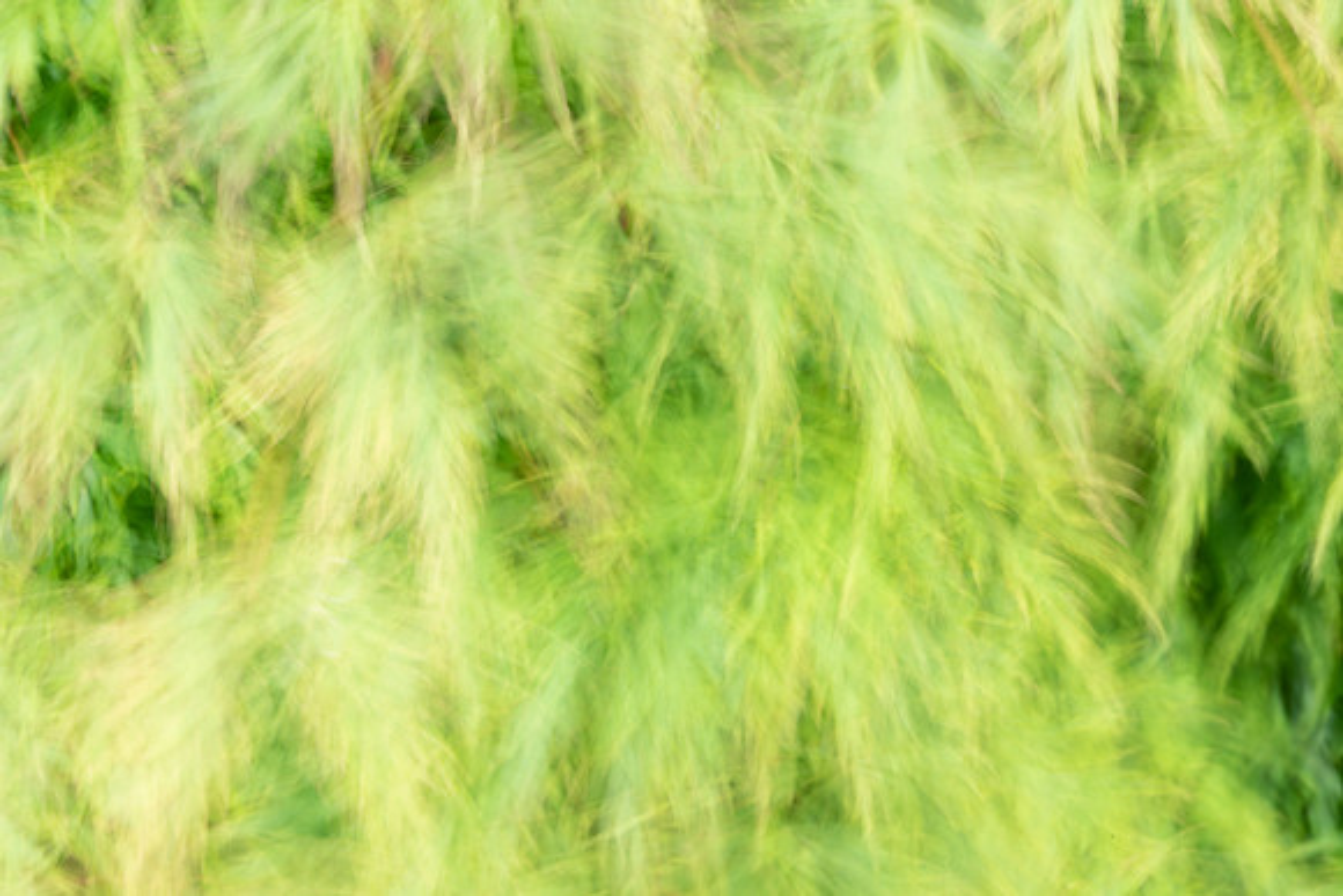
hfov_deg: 10.3
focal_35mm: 200
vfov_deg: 6.9
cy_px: 448
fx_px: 7463
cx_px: 672
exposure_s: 1
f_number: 36
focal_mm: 200
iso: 31
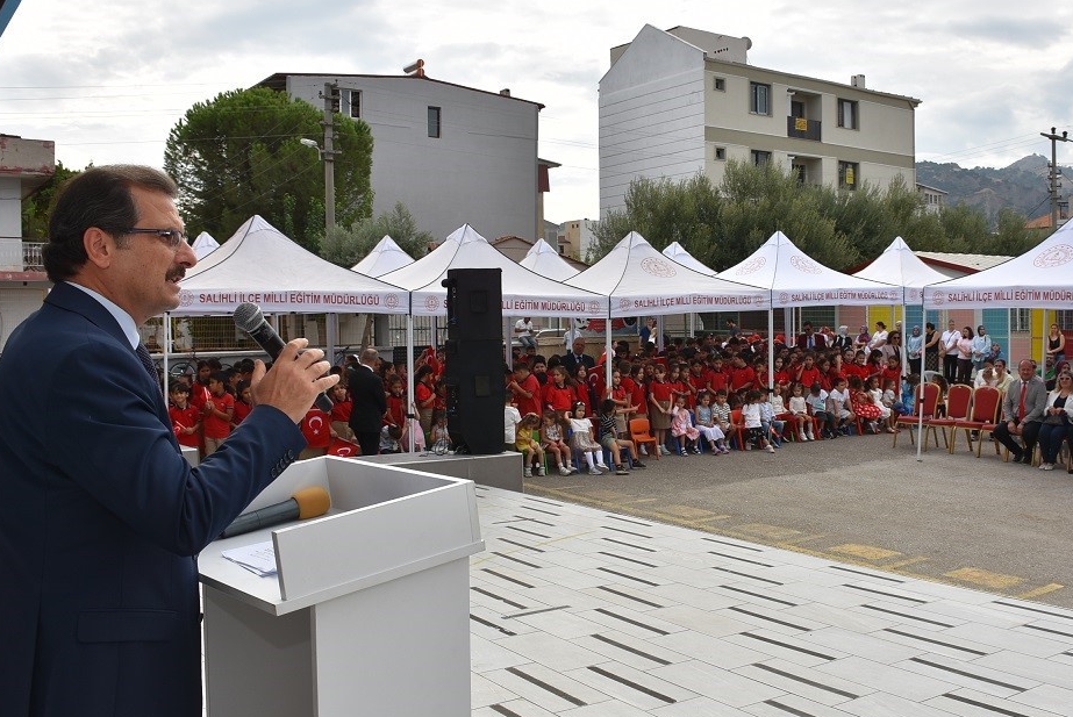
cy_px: 370
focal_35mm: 35
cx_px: 607
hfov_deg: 54.2
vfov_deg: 37.9
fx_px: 1044
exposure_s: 1/250
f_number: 10
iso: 100
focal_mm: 18
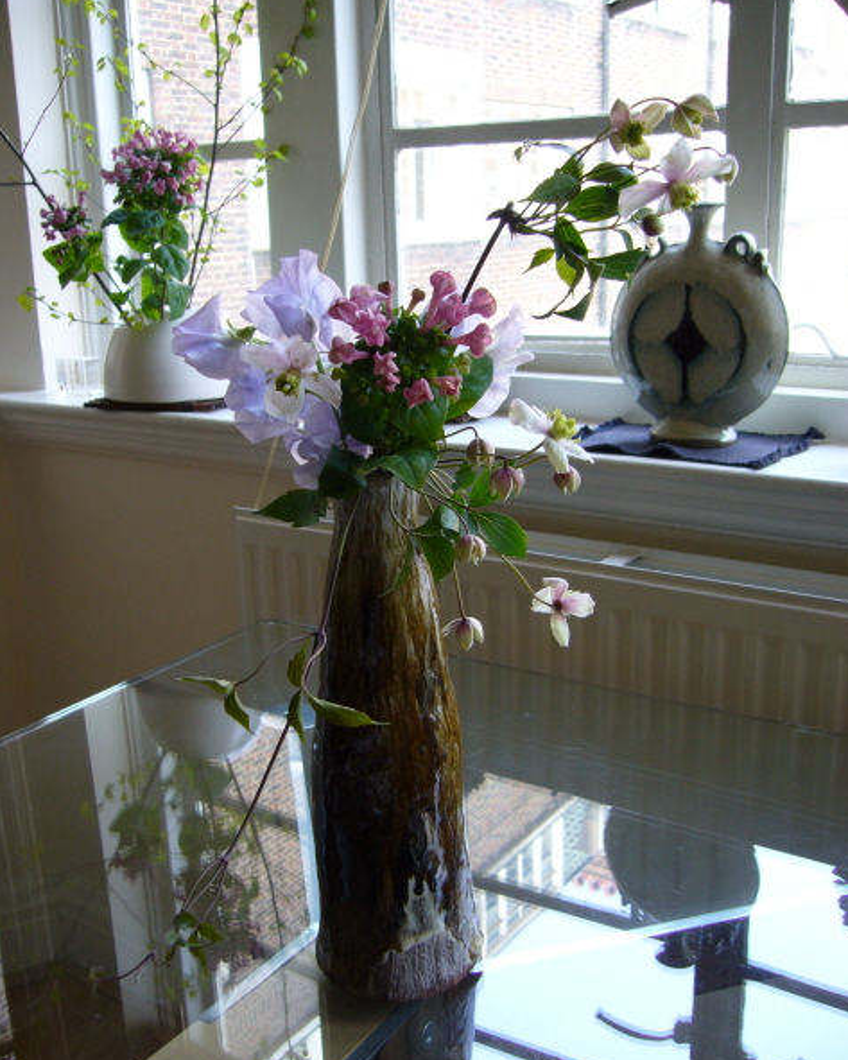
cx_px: 428
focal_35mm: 37
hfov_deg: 40.1
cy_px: 538
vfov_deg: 49.1
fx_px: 1160
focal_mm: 5.8
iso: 100
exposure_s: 1/30
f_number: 2.8
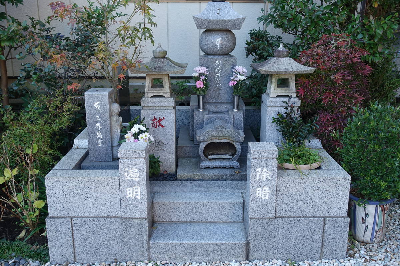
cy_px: 133
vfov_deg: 35.9
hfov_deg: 51.9
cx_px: 200
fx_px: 411
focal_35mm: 37
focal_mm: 13.53
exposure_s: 1/80
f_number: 4
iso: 125
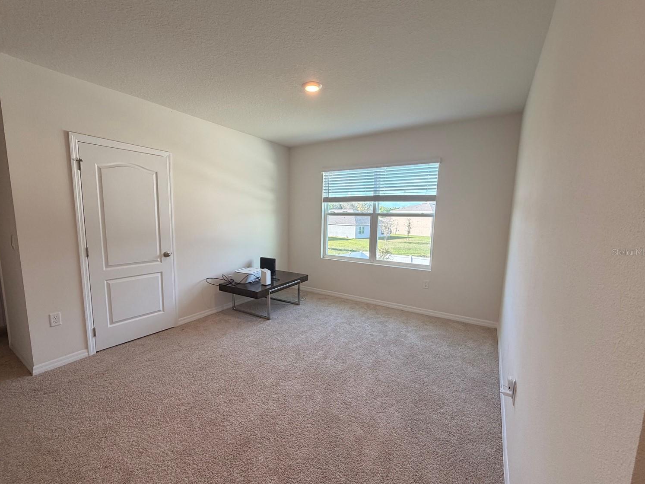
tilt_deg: -7.3
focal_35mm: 15
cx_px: 307
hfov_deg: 98.1
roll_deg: -0.9
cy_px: 252
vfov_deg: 81.7
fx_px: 280
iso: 125
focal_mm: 2.22
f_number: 2.2
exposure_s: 1/120
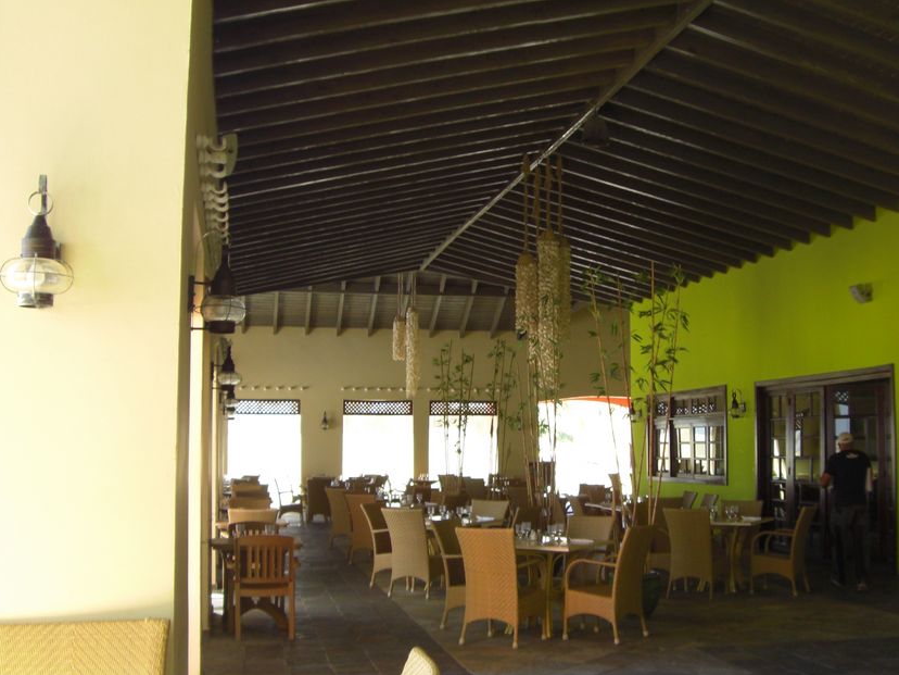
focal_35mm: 47
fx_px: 1221
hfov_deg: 40.3
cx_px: 535
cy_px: 347
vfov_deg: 30.9
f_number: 2.7
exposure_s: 1/60
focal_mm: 6.2
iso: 100
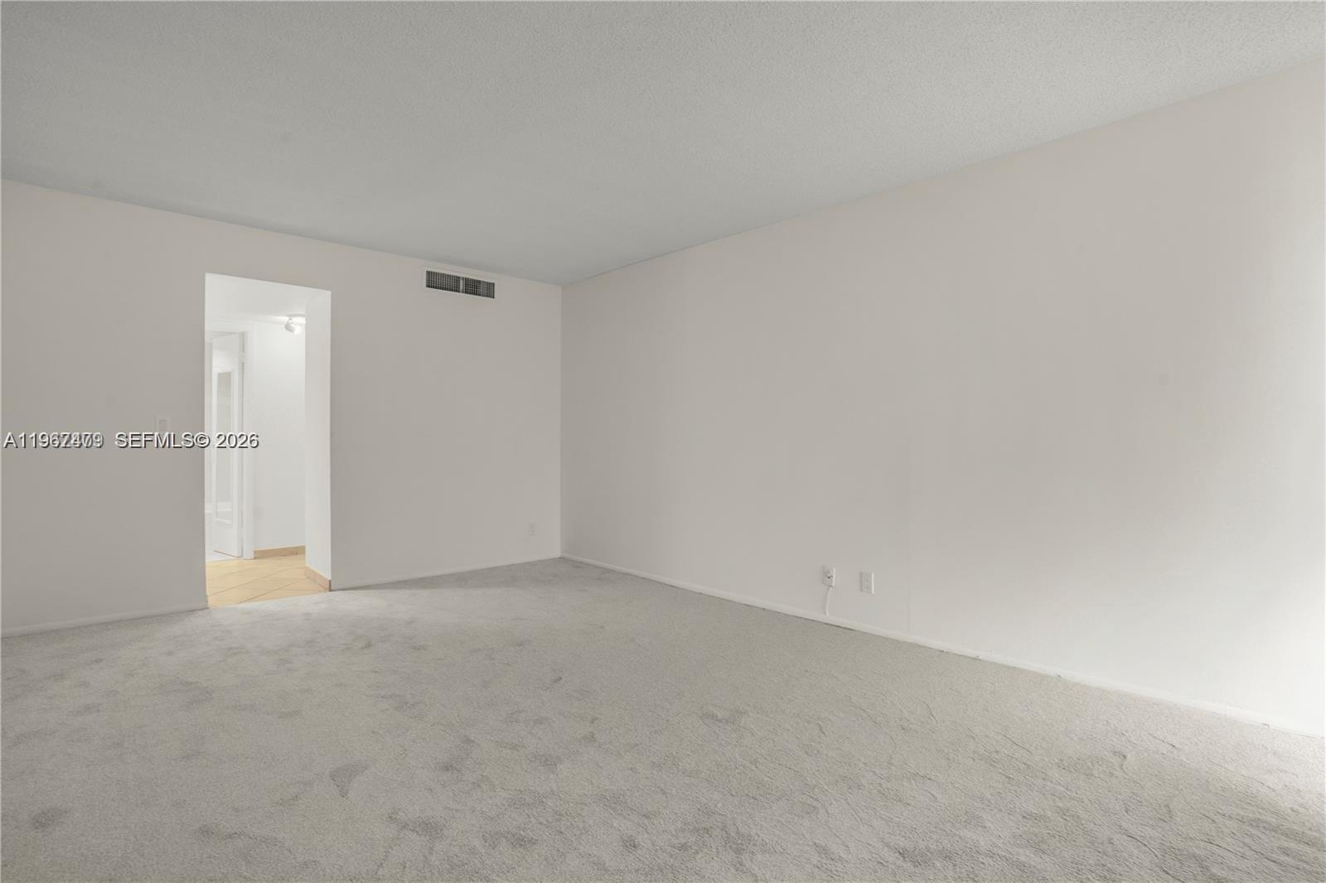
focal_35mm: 16
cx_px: 663
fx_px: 589
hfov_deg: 96.7
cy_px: 442
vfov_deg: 73.7
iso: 100
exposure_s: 1/6
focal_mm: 16
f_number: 9
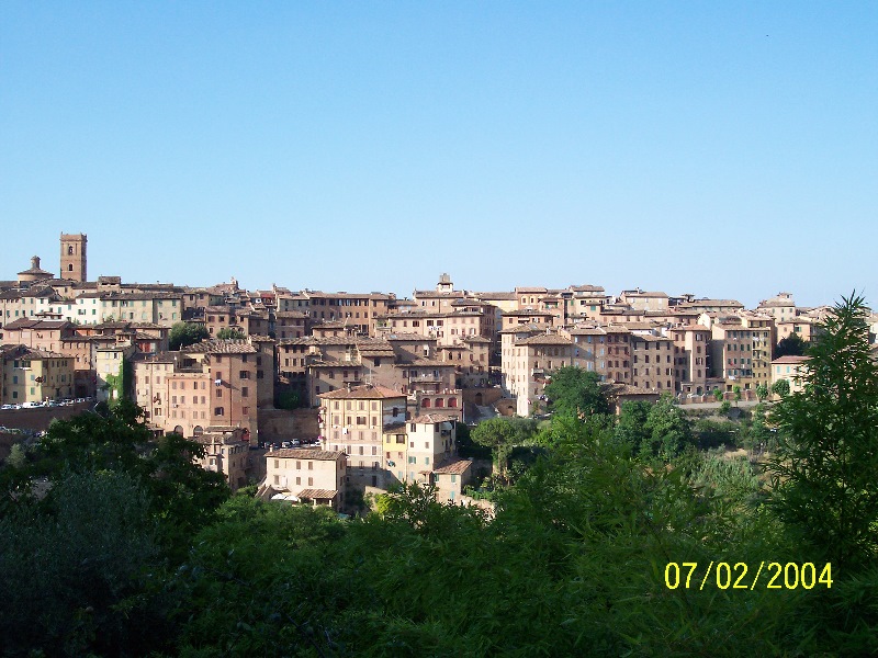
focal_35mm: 38
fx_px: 964
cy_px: 329
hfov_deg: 49.0
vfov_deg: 37.7
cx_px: 439
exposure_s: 1/350
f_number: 4.8
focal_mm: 8
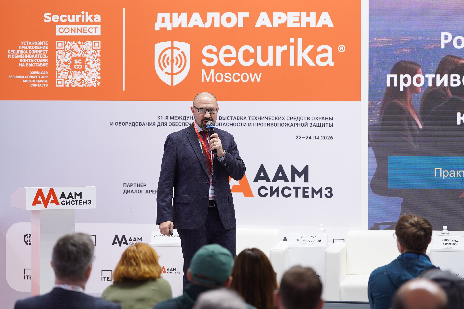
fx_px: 1481
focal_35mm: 115
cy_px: 154
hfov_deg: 17.8
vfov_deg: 11.9
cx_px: 232
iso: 500
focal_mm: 115
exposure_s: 1/100
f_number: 2.8
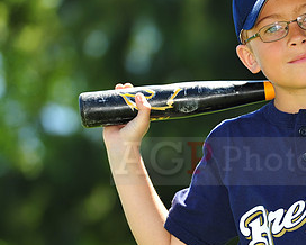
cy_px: 152
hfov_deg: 4.8
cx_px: 299
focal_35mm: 400
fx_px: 3625
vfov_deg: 3.9
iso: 200
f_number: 4
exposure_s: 1/400
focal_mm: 200
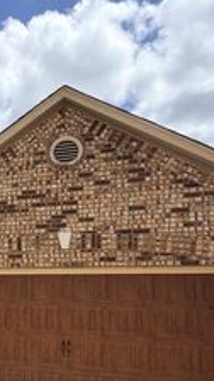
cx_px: -32
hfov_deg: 30.3
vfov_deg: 56.4
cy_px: 263
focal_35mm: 34
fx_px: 343
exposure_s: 1/1339
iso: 20
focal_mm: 2.22
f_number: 2.2
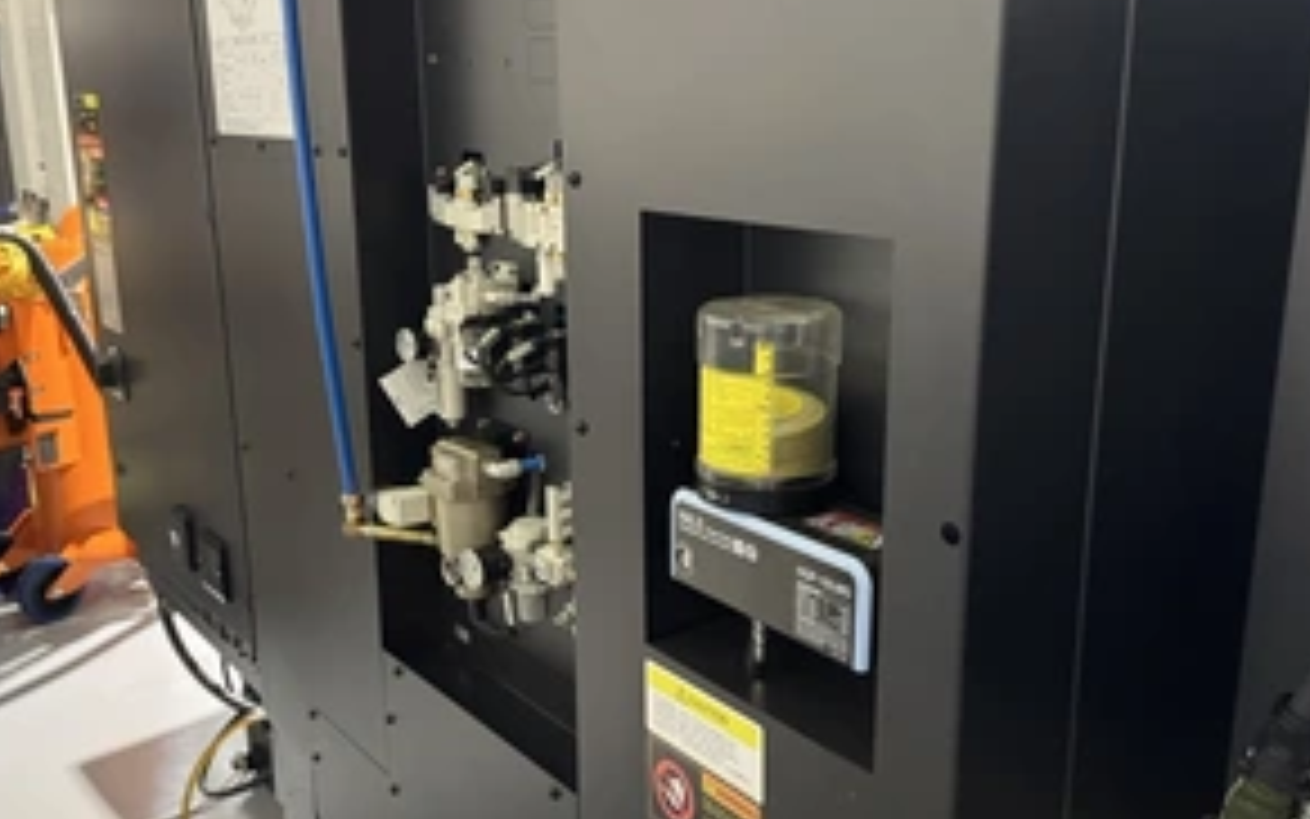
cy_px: 432
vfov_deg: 36.3
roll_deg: +1.0
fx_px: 1250
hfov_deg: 55.3
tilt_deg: -15.8
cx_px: 648
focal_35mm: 35
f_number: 1.78
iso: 800
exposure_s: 1/40
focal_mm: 6.76
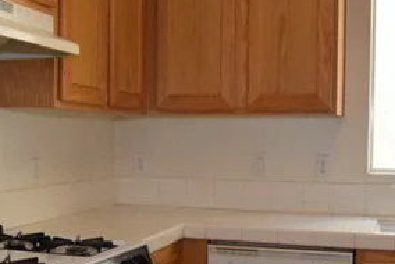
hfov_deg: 36.8
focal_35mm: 54
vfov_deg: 25.0
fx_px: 593
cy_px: 169
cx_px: 195
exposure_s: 1/125
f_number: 5.6
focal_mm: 10
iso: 720
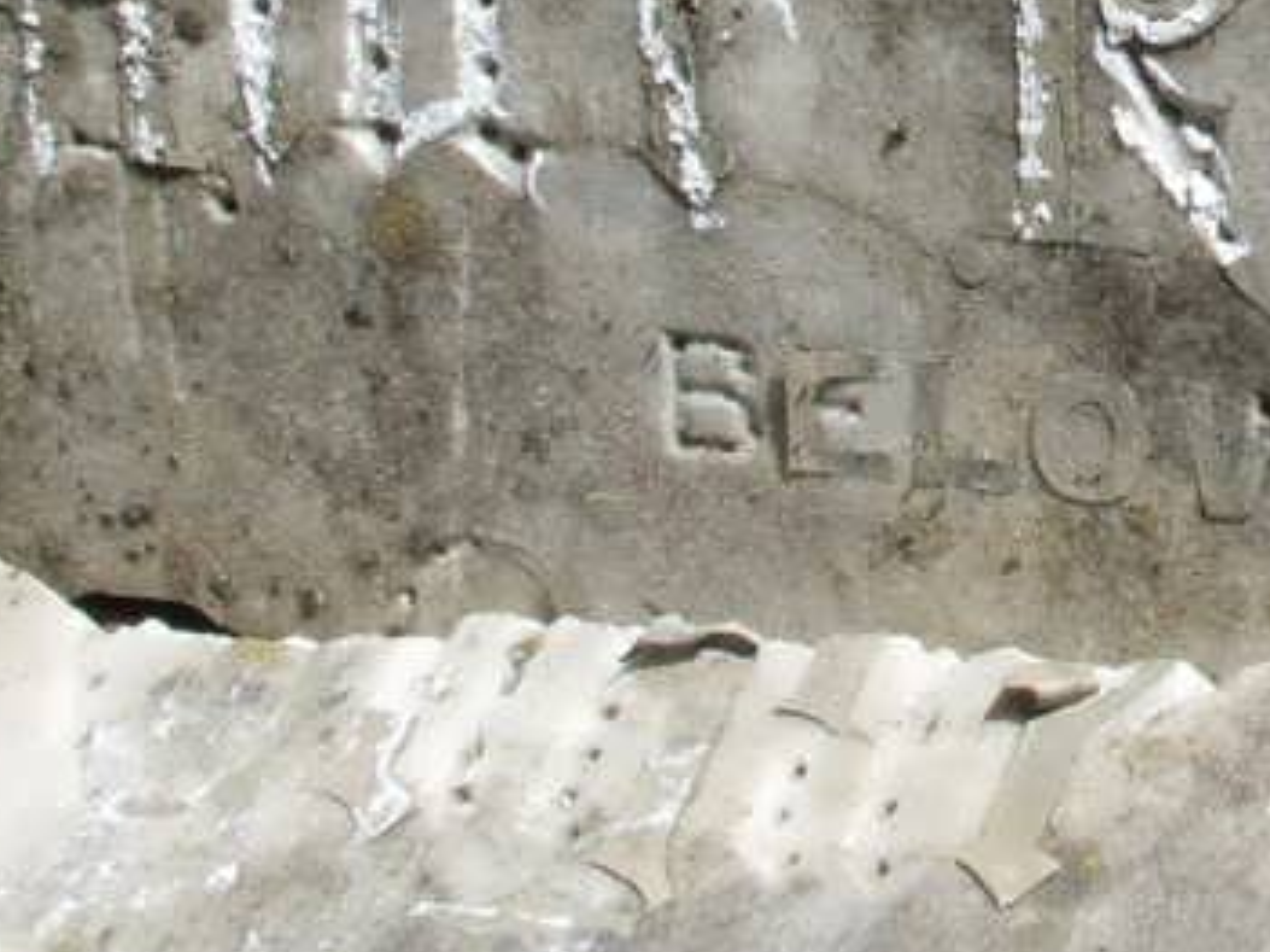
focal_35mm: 130
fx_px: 4768
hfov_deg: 14.5
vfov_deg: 11.1
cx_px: 1708
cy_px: -315
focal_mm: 6.3
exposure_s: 1/180
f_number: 8.4
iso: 80
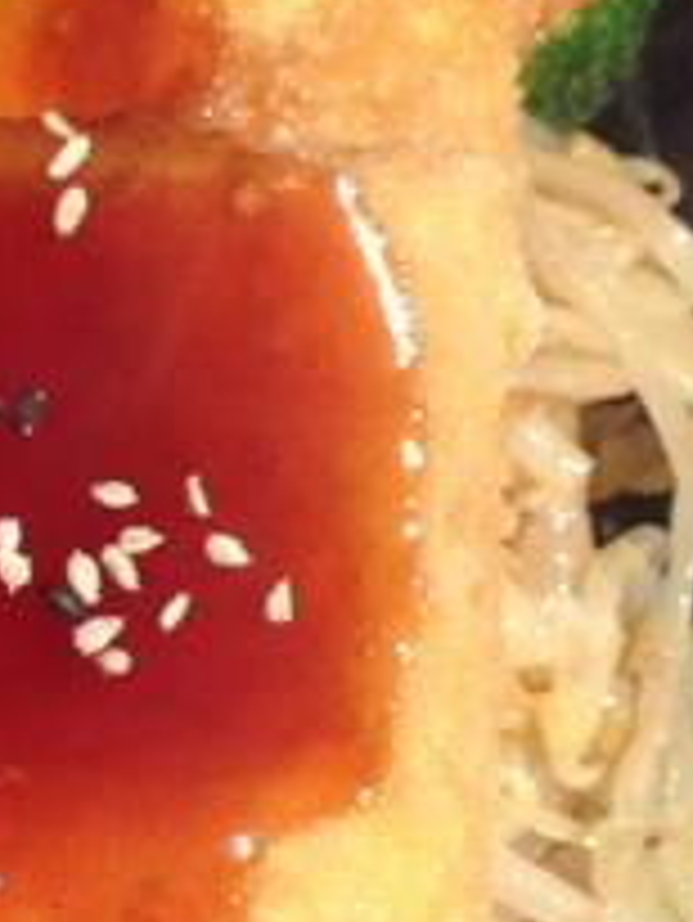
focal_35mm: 118
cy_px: 722
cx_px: -99
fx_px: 3146
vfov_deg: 16.6
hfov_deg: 12.3
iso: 125
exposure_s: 1/20
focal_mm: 4.12
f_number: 2.4
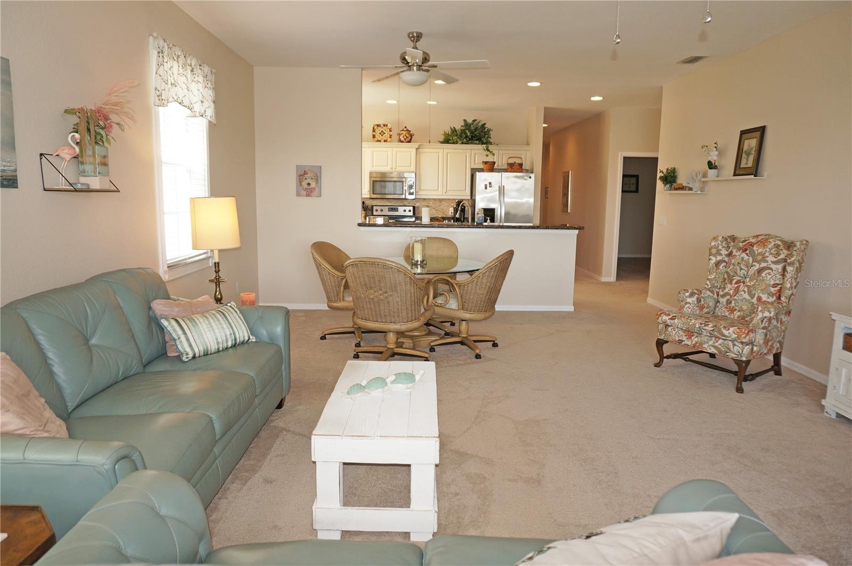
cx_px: 426
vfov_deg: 53.0
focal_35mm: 24
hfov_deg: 73.8
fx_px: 567
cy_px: 283
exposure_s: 1/60
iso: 250
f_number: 4.5
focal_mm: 16
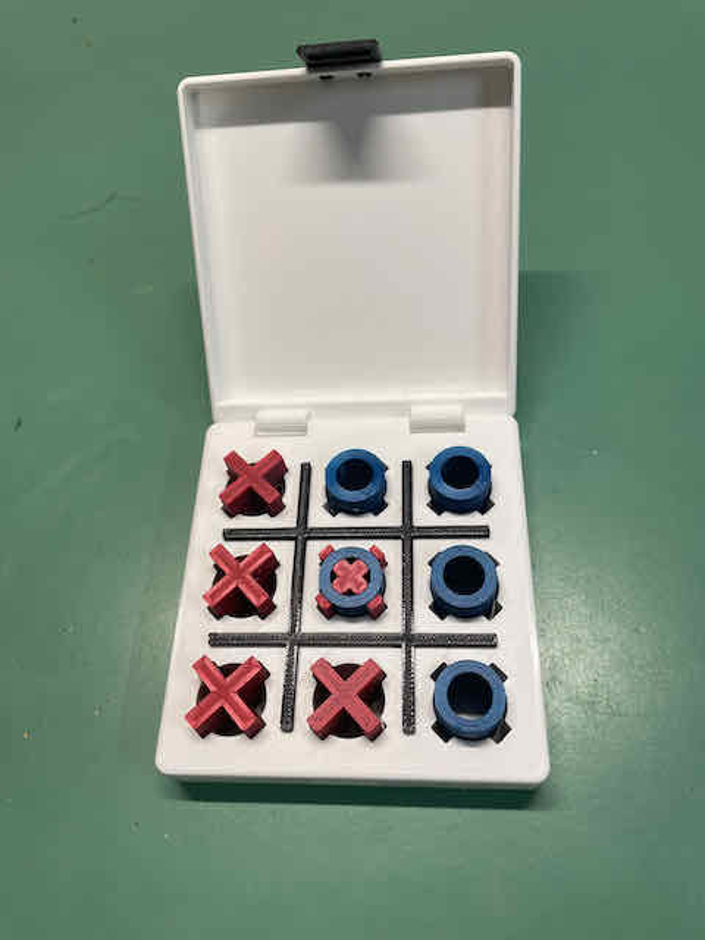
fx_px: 706
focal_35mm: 26
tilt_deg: -59.5
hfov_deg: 53.1
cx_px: 352
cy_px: 470
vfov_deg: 67.3
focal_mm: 4.2
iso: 64
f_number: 1.6
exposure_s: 1/100
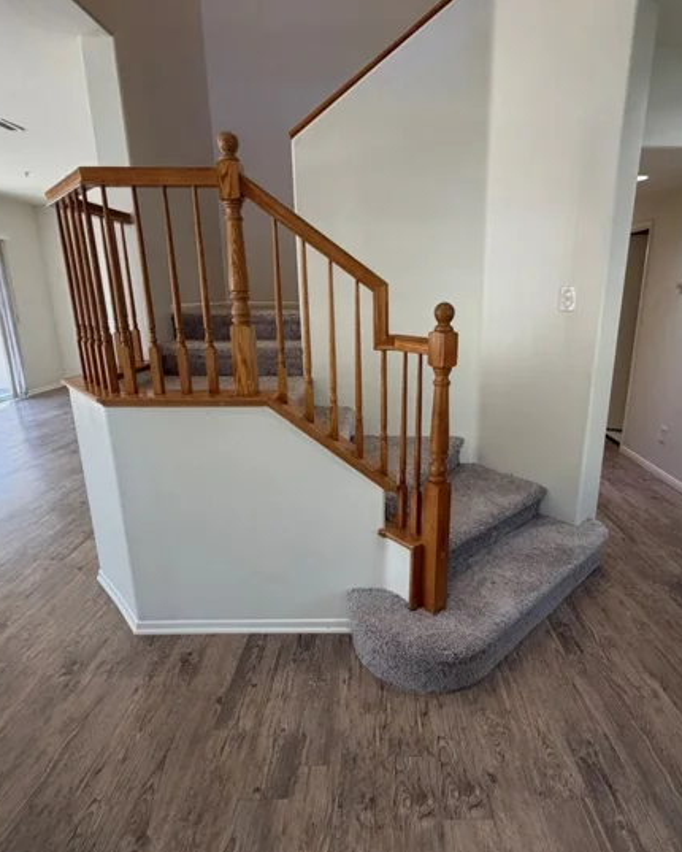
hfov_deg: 70.5
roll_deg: +0.1
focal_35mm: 19
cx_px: 393
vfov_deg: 83.3
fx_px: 479
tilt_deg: -15.1
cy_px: 419
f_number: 2.2
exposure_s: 1/120
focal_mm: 2.22
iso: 160
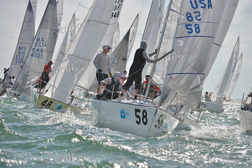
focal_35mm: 290
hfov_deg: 7.1
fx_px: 2030
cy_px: 84
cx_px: 126
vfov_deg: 4.7
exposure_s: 1/2500
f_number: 5.6
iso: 280
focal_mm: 290
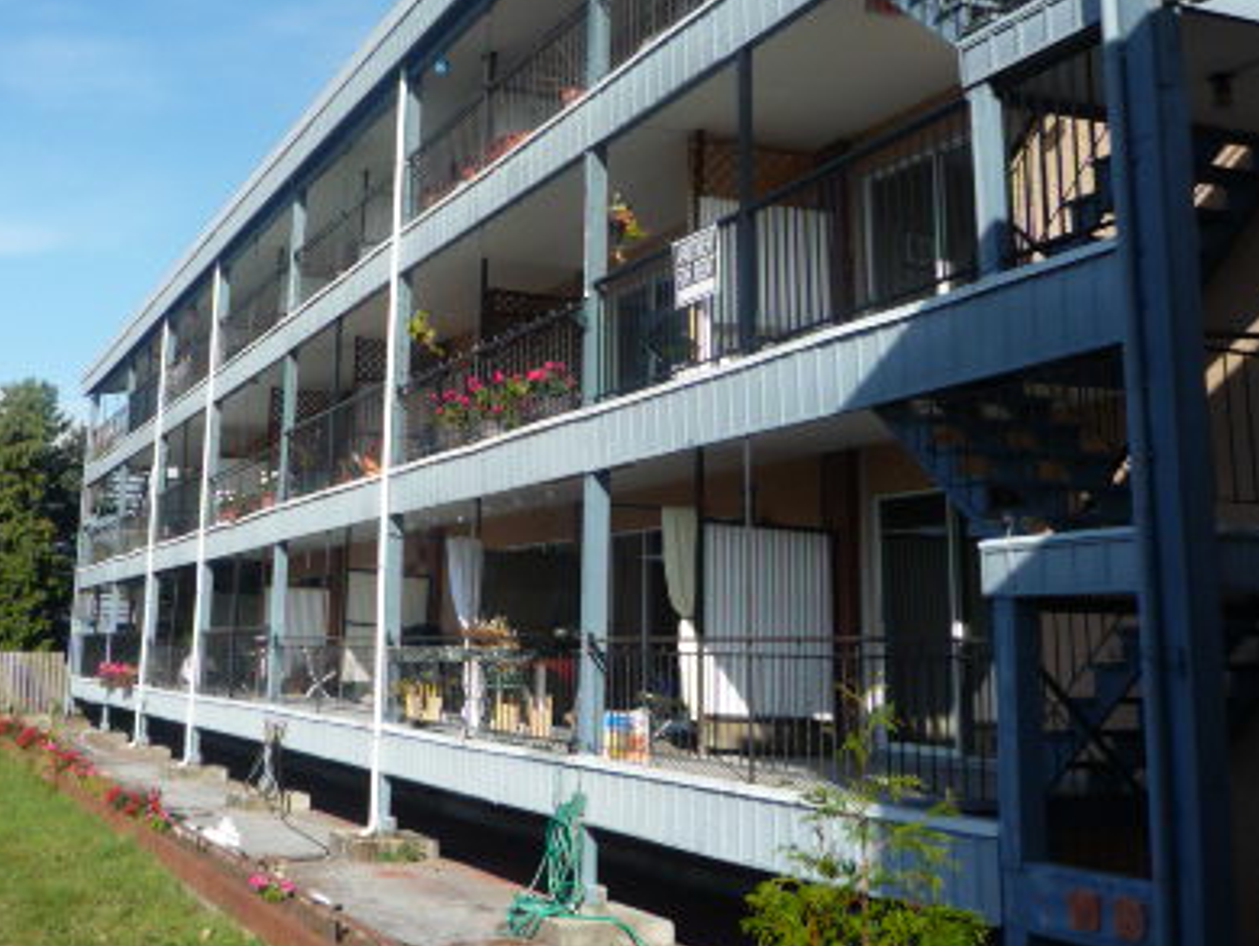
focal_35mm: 41
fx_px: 1492
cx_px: 404
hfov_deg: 45.0
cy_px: 336
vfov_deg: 34.9
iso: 100
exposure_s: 1/800
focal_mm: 4.4
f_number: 4
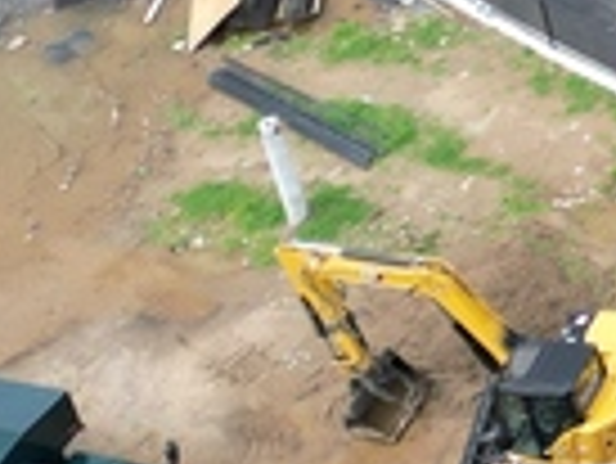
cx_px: 1861
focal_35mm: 179
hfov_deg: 8.9
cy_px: -752
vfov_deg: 7.6
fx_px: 3188
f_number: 1.7
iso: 100
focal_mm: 6.72
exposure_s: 1/640
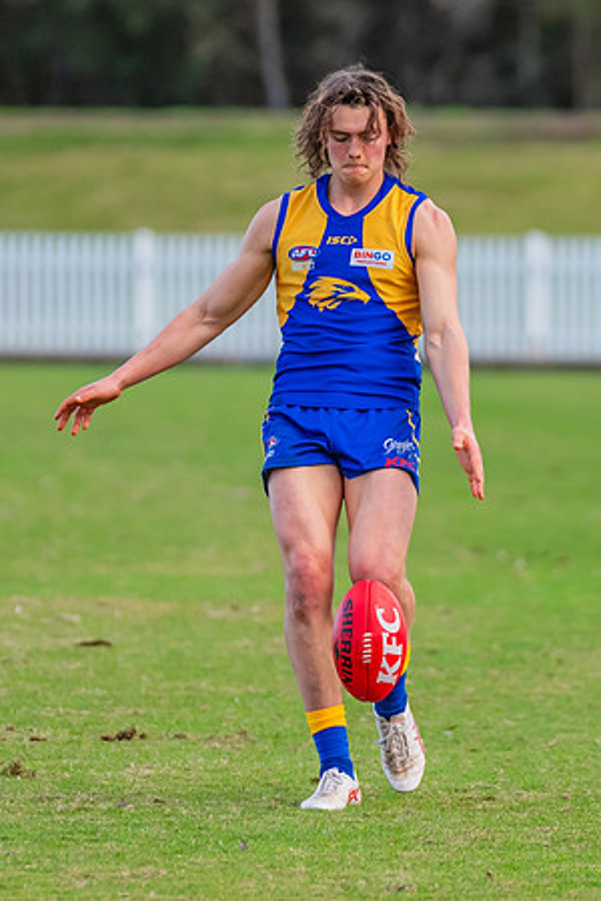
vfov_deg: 3.2
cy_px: 428
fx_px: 16379
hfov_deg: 2.1
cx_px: 408
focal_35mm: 654
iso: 800
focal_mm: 310
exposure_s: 1/1250
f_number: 4
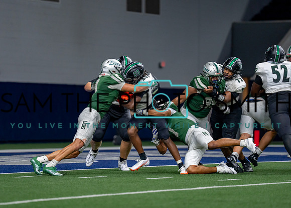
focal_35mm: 232
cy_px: 108
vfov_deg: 6.2
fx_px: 1913
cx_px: 135
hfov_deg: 8.7
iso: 1250
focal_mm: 188
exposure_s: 1/1000
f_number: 2.8
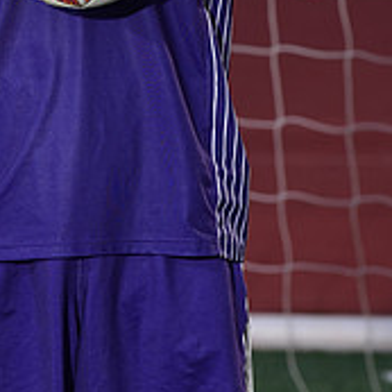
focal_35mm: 569
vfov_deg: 3.1
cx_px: 56
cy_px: -154
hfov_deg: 3.1
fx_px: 7290
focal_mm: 200
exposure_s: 1/250
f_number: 7.1
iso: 400
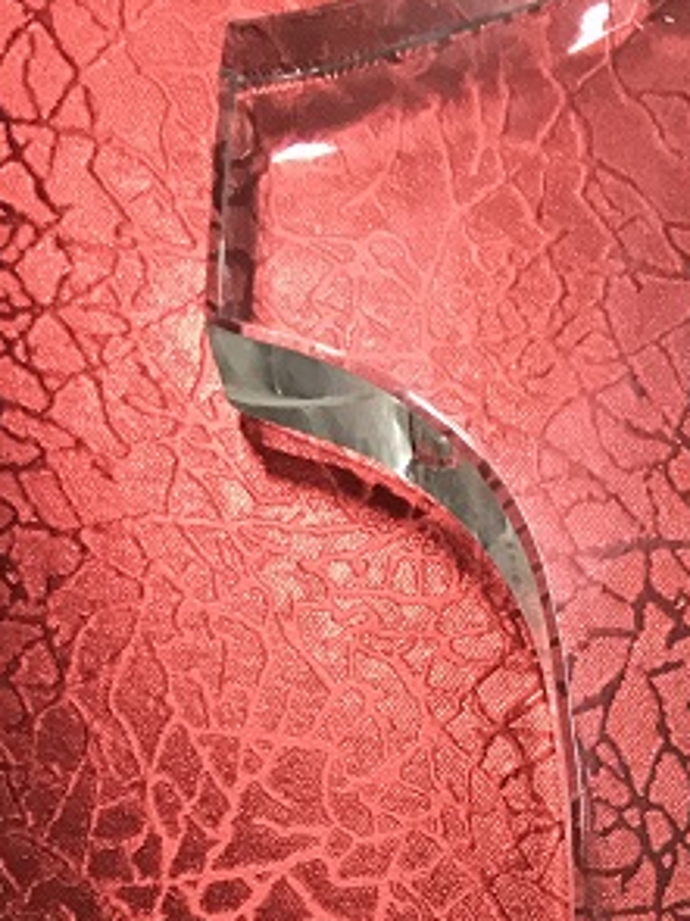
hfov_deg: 18.3
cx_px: 855
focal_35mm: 76
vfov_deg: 23.4
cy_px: 1111
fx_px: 2021
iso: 80
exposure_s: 1/17
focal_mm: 3.99
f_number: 1.8
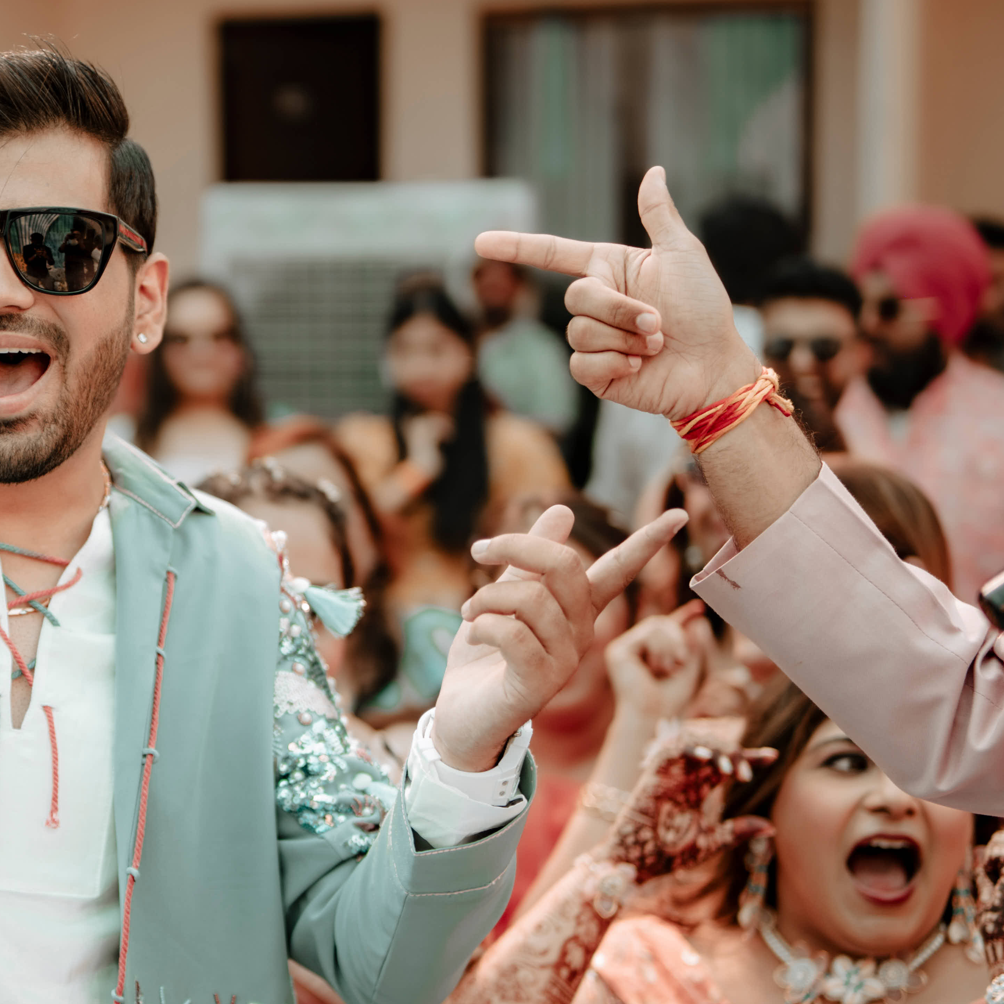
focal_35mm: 72
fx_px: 2363
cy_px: 575
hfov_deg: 23.2
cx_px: 37
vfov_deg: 24.0
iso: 80
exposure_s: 1/1000
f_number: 1.4
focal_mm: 35
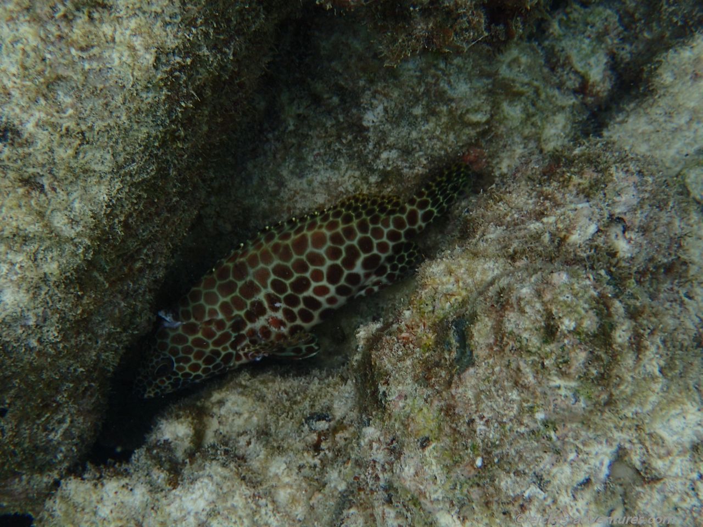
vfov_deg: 33.6
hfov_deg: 43.9
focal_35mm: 43
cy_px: 264
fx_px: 873
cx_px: 352
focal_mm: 7.86
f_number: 4
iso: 100
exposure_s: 1/500
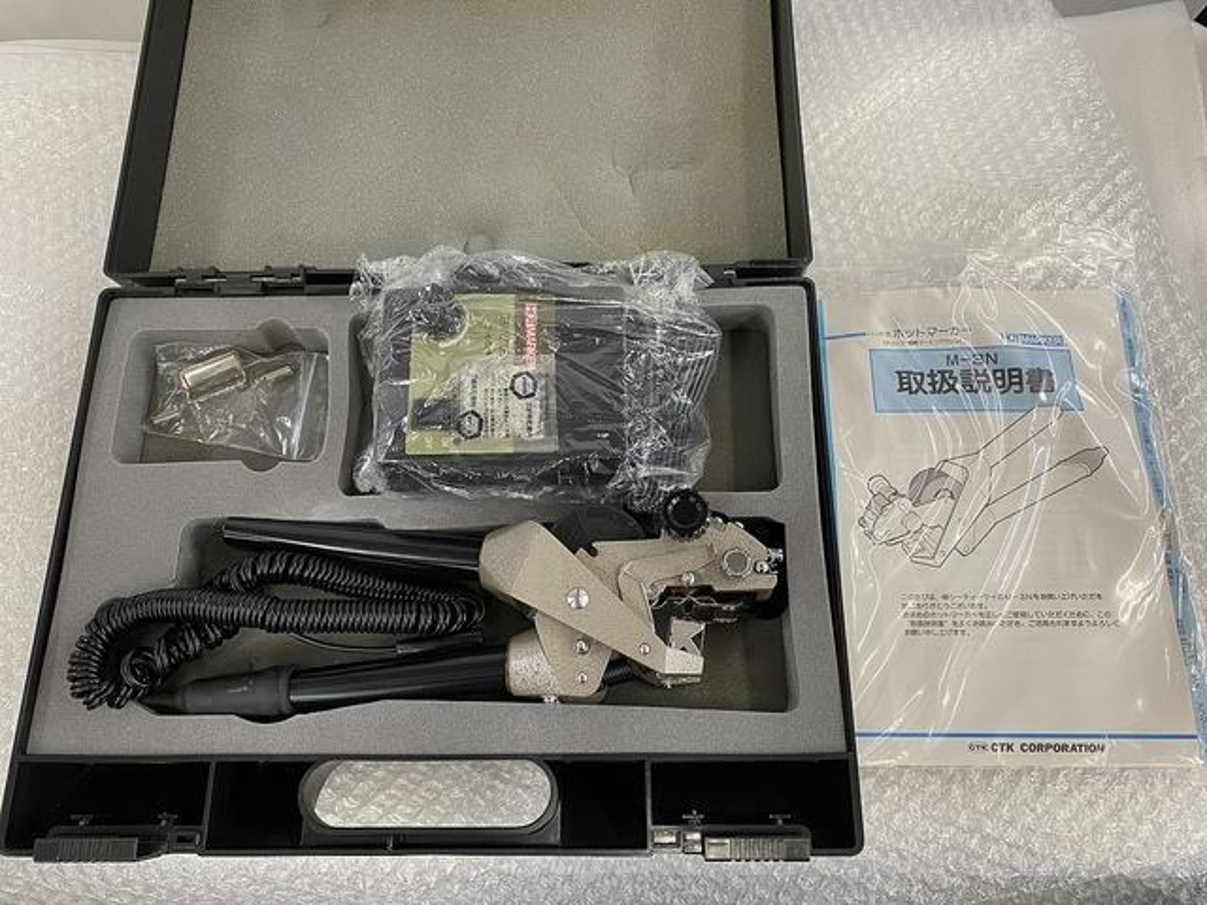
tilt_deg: -70.9
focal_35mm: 26
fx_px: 907
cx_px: 604
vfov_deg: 53.1
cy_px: 452
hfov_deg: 67.3
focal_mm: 4.25
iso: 125
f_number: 1.8
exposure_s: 1/69
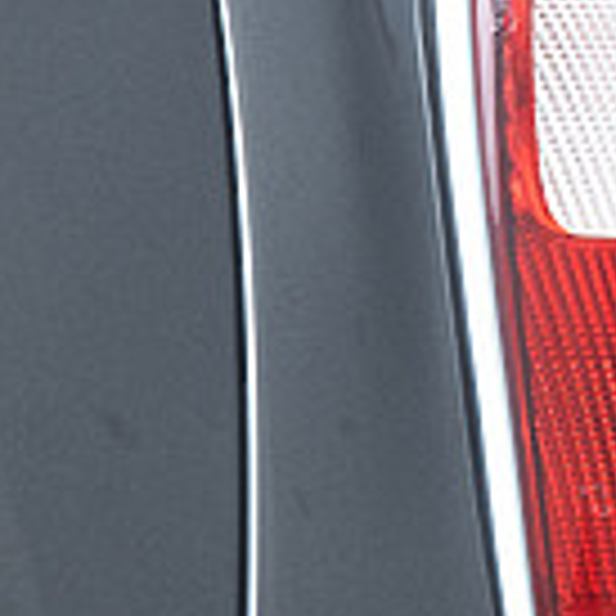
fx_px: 10228
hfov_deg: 3.4
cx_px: 553
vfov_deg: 3.4
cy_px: 366
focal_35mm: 508
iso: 400
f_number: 5.6
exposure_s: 1/125
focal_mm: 105
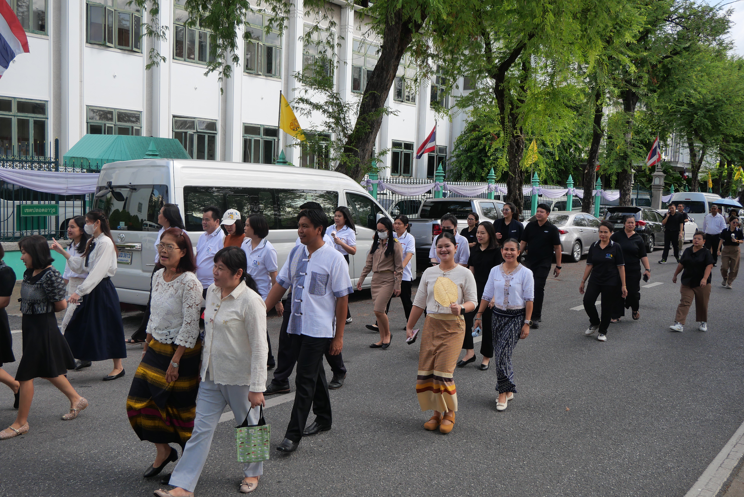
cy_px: 248
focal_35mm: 35
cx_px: 372
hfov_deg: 54.4
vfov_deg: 37.9
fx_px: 724
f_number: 4.5
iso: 200
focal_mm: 17
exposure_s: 1/640
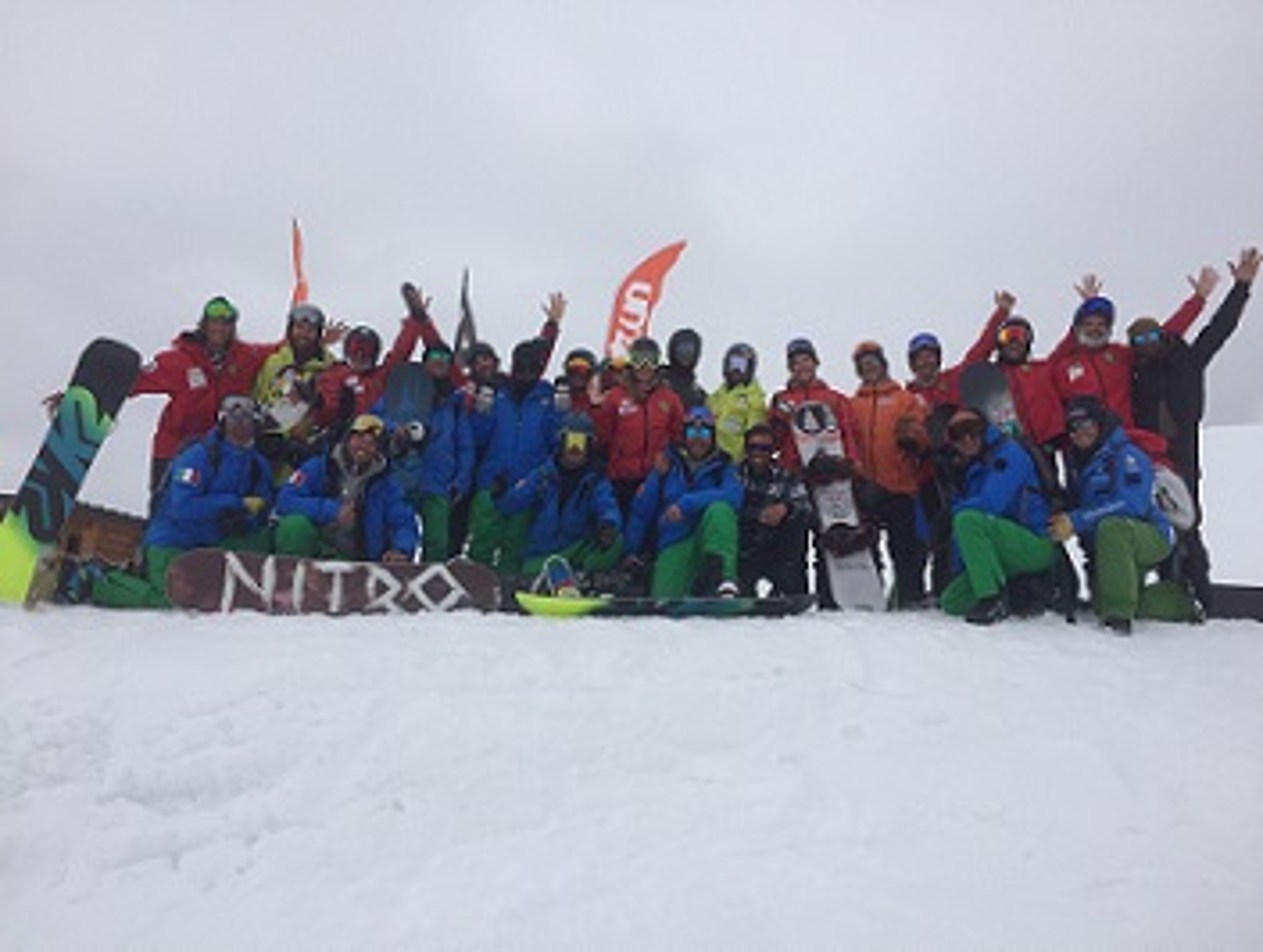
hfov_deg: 61.6
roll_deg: -5.4
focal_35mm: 29
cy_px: 476
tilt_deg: +13.8
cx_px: 632
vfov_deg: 48.4
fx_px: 1060
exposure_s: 1/7937
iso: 32
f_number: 2.2
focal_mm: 4.15
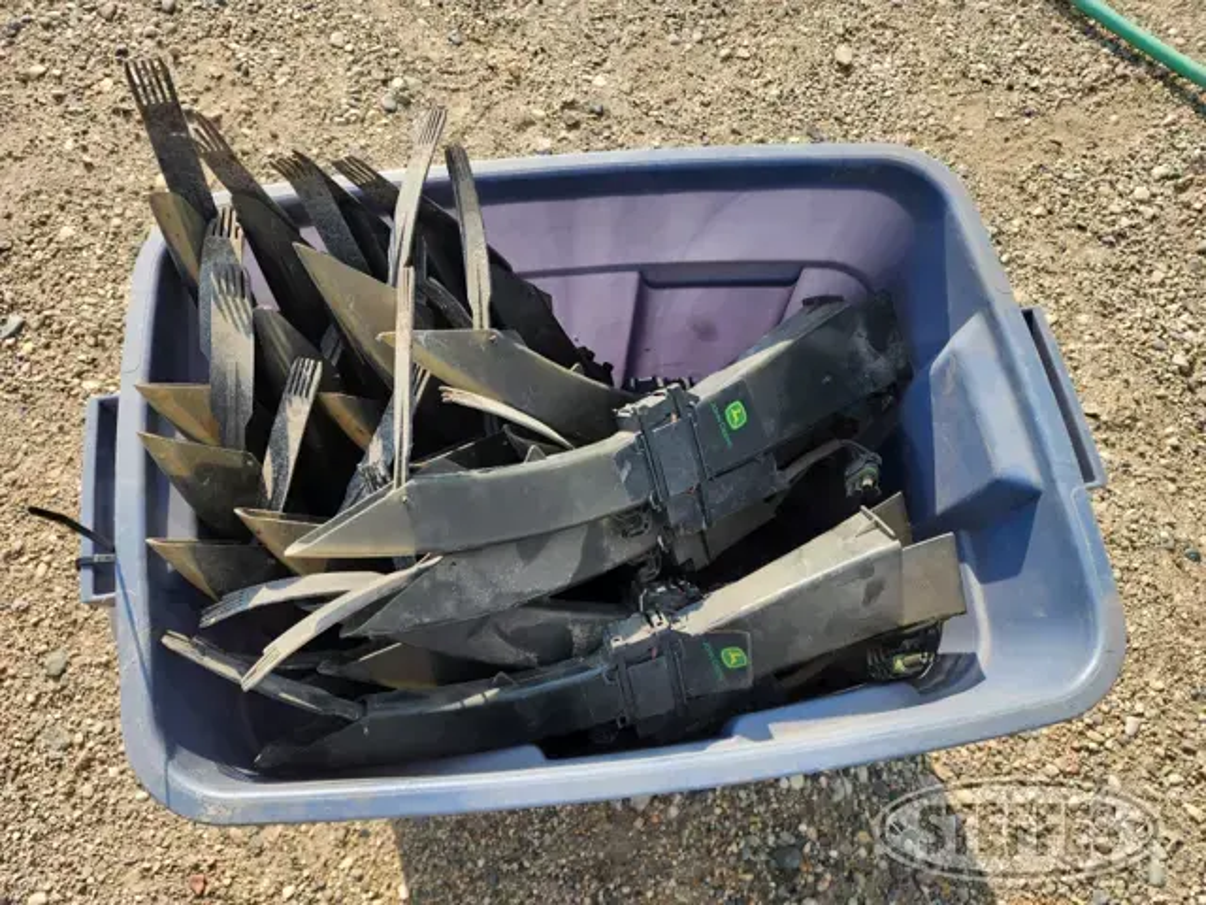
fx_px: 801
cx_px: 603
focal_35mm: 23
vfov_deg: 58.9
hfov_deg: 73.9
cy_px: 452
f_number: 1.8
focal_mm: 6.4
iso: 12
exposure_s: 1/382
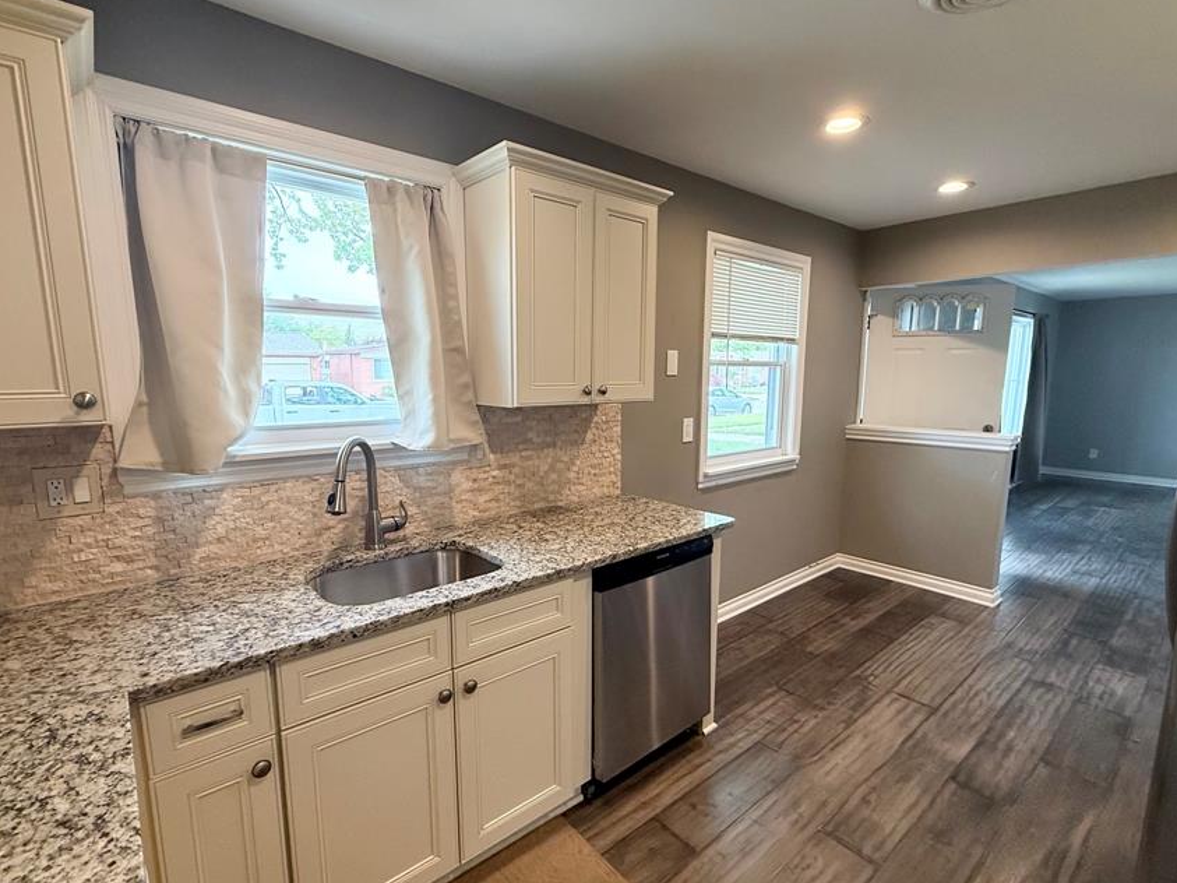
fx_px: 578
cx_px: 579
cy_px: 460
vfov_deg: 74.7
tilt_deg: -7.0
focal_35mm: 17
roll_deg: -0.7
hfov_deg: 91.0
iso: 200
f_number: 2.2
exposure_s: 1/120
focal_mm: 2.22
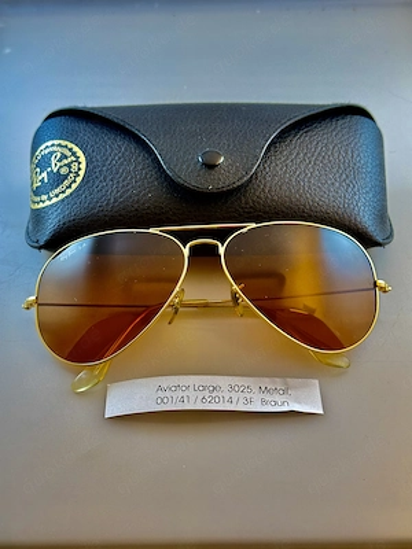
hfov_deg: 30.3
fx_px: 762
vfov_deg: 39.7
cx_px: 206
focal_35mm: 48
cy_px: 274
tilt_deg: -49.2
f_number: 1.78
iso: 125
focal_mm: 6.76
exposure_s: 1/50
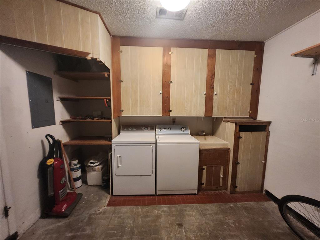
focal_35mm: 13
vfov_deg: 89.9
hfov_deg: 106.2
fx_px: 120
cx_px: 160
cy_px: 120
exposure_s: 1/30
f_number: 2.2
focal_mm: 1.74
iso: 500
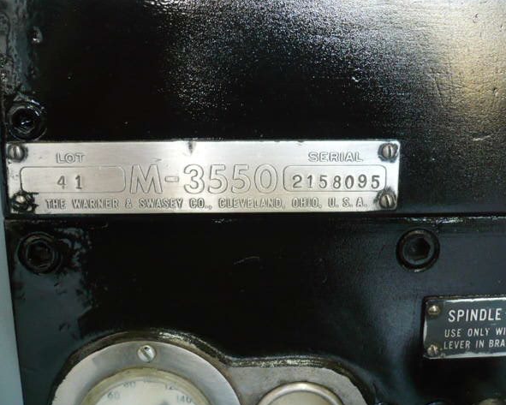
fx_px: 554
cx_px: 273
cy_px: 204
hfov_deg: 49.0
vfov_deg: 40.1
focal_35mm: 37
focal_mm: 5.8
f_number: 2.8
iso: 200
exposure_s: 1/25
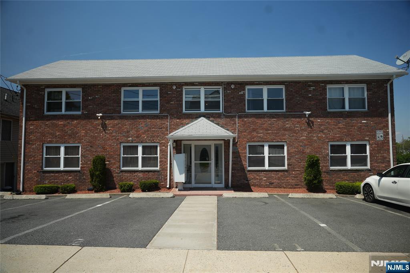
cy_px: 136
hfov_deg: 73.8
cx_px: 205
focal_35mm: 24
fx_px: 273
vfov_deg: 53.1
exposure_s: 1/160
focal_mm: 24
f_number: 4
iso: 100
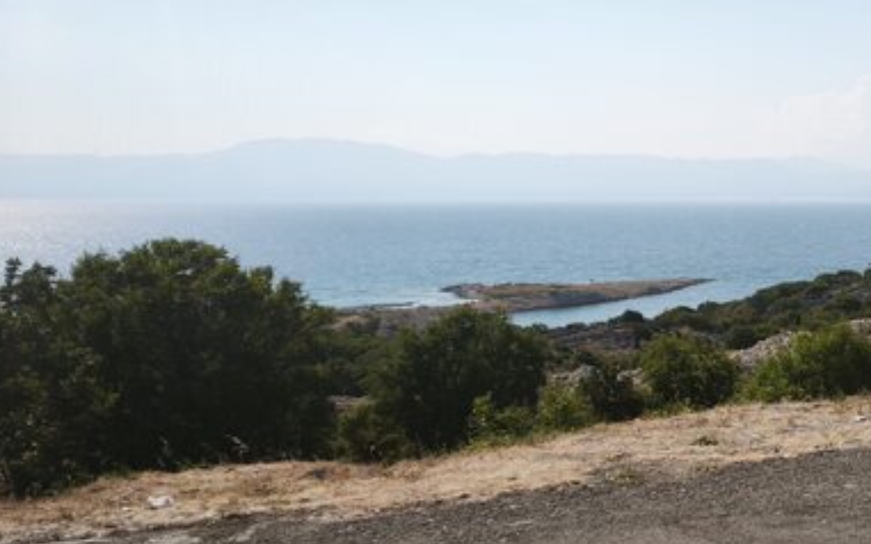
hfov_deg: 37.9
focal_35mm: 48
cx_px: 841
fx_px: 1139
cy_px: 227
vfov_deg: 26.8
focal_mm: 5.35
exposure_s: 1/3112
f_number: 1.7
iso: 80
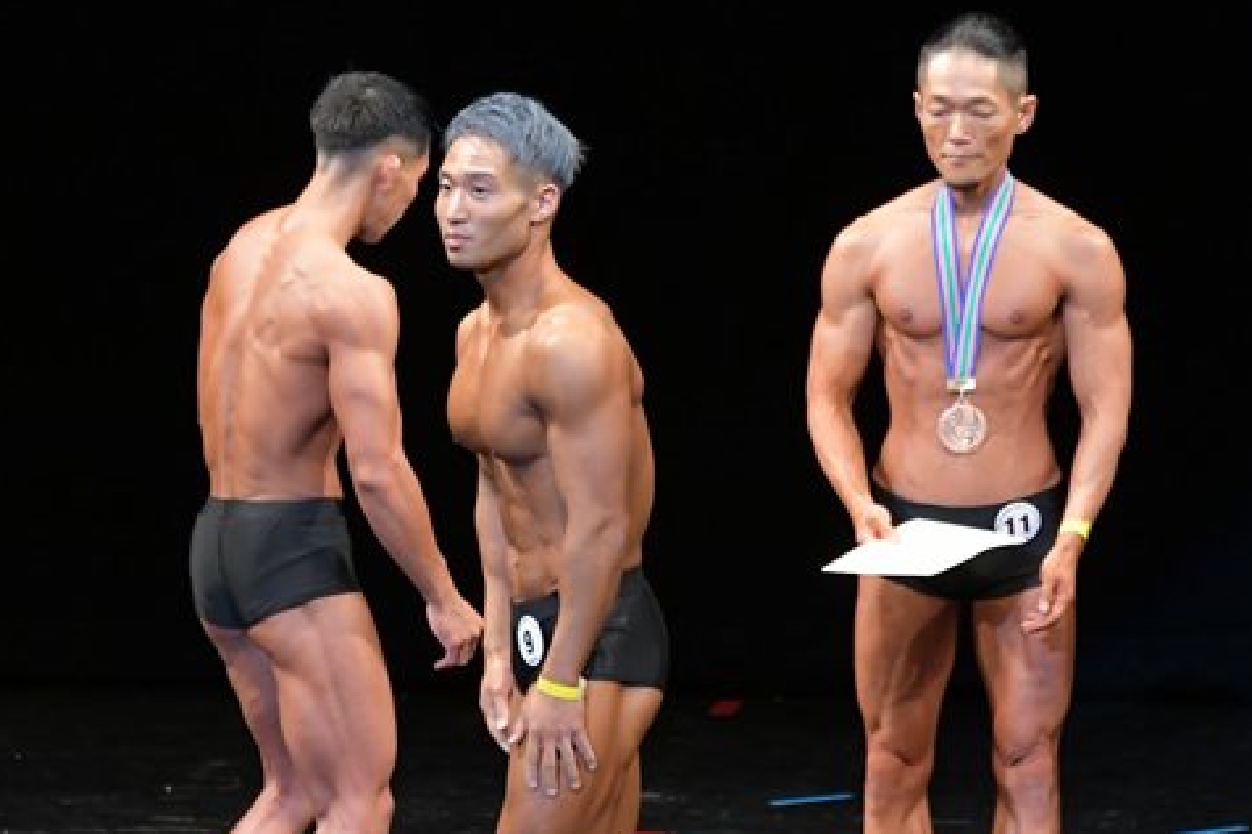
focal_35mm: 415
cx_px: 417
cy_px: 581
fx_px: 14427
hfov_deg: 5.0
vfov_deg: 3.3
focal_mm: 170
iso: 3200
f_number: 5.6
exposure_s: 1/400
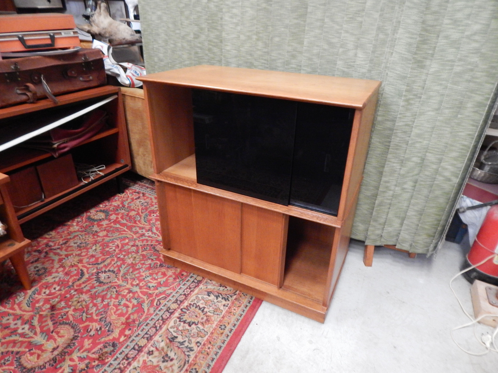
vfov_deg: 61.1
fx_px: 317
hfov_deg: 76.4
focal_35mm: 22
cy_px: 186
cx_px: 249
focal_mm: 4
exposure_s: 1/5
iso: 800
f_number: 3
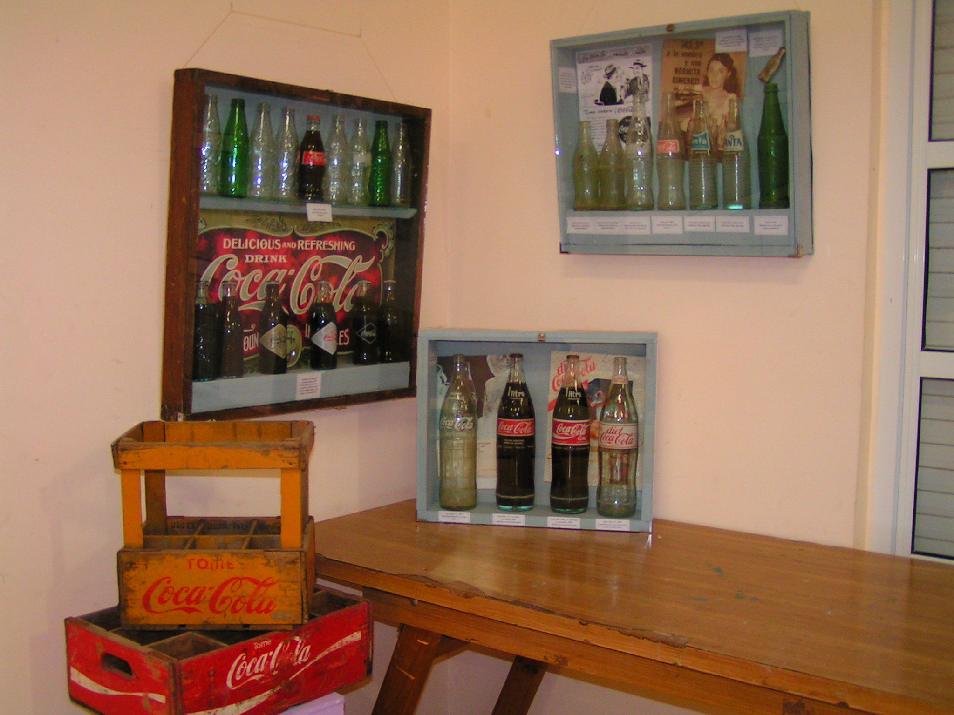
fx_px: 1047
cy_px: 358
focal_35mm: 38
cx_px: 477
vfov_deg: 37.7
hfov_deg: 49.0
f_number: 2.8
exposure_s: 1/8
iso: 100
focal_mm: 5.8
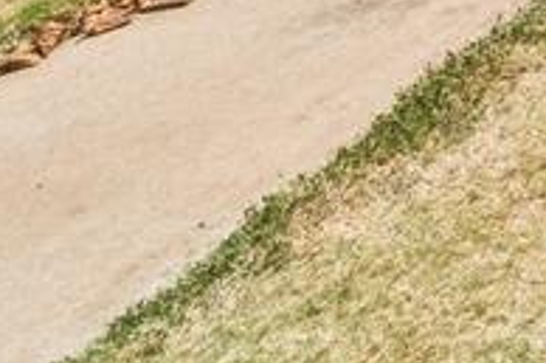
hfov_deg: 14.7
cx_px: 1335
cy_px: -582
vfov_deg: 12.4
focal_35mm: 79
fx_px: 1197
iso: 100
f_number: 9
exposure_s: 1/400
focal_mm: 10
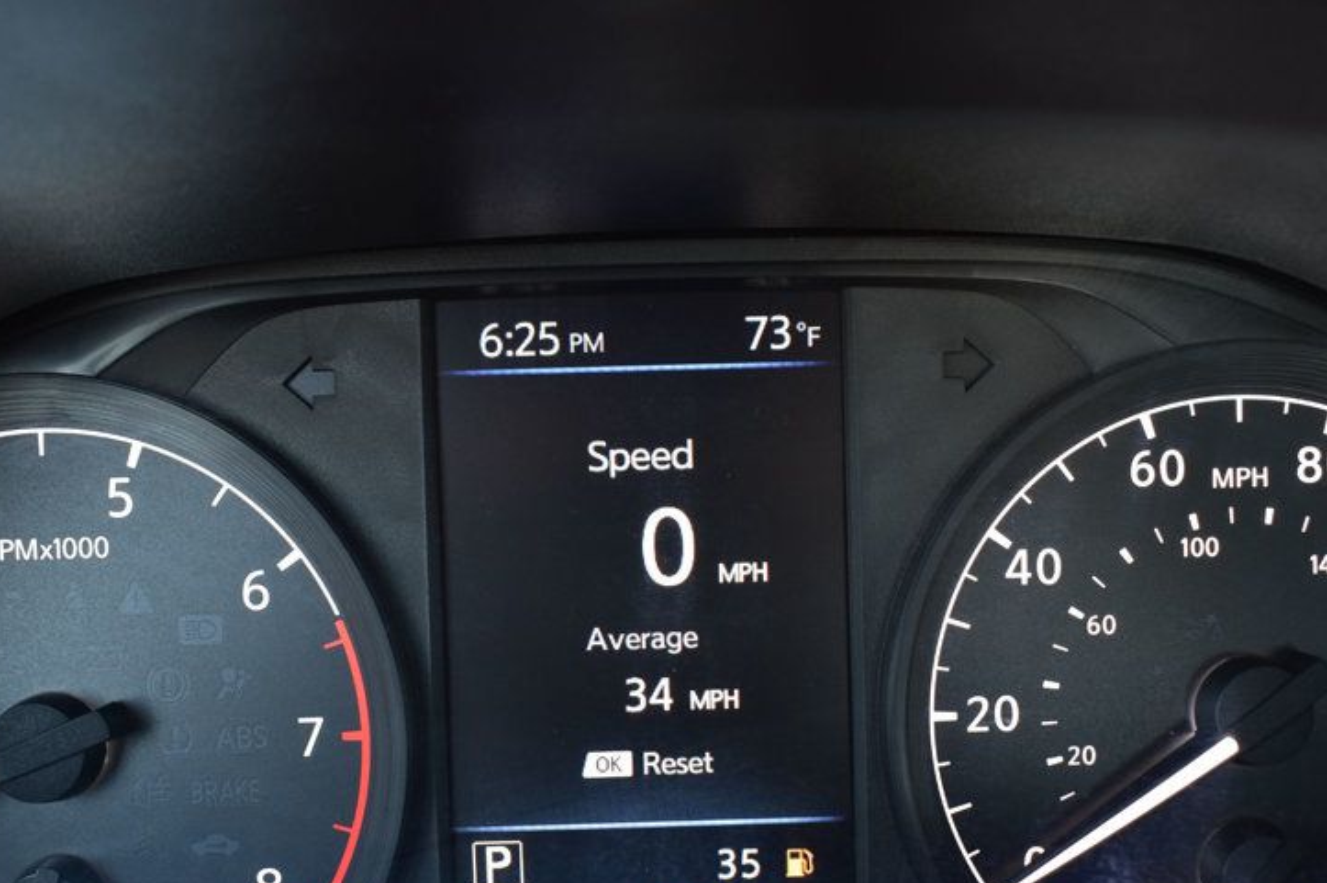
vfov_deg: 26.2
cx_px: 685
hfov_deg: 38.9
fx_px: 1879
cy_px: 622
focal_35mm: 51
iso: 450
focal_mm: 24
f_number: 6.3
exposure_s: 1/15
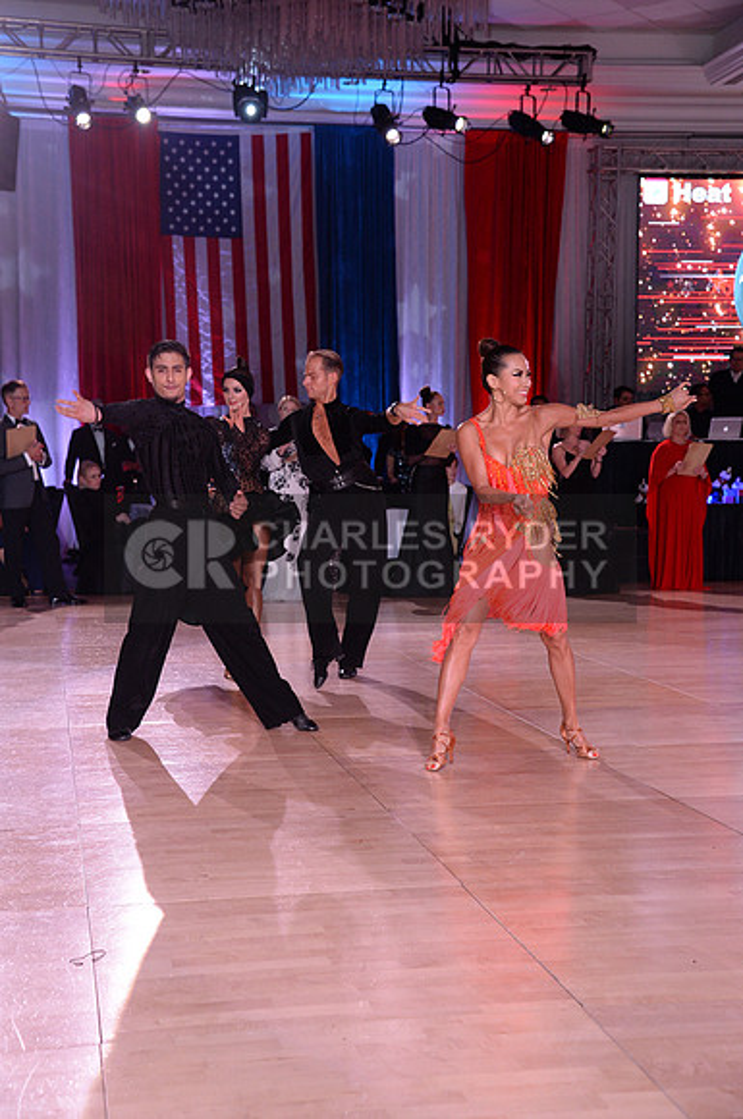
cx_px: 372
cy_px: 560
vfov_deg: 34.5
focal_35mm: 58
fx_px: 1801
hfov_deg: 23.3
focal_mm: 58
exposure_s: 1/250
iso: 2000
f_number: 5.6
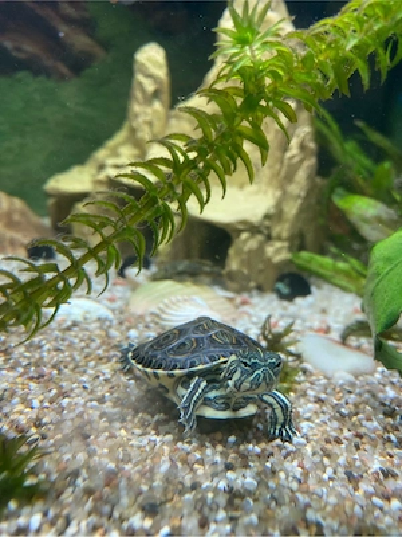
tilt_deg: -13.5
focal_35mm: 25
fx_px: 387
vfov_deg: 69.4
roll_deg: -5.6
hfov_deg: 54.9
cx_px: 201
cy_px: 268
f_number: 1.8
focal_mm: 4.25
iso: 80
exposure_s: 1/118
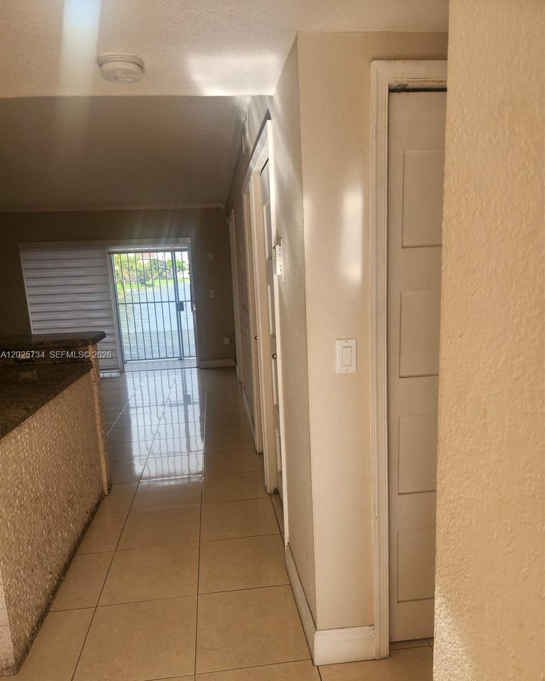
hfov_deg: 58.8
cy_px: 356
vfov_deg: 70.2
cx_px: 272
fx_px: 484
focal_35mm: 24
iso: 25
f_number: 1.8
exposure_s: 1/180
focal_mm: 6.4
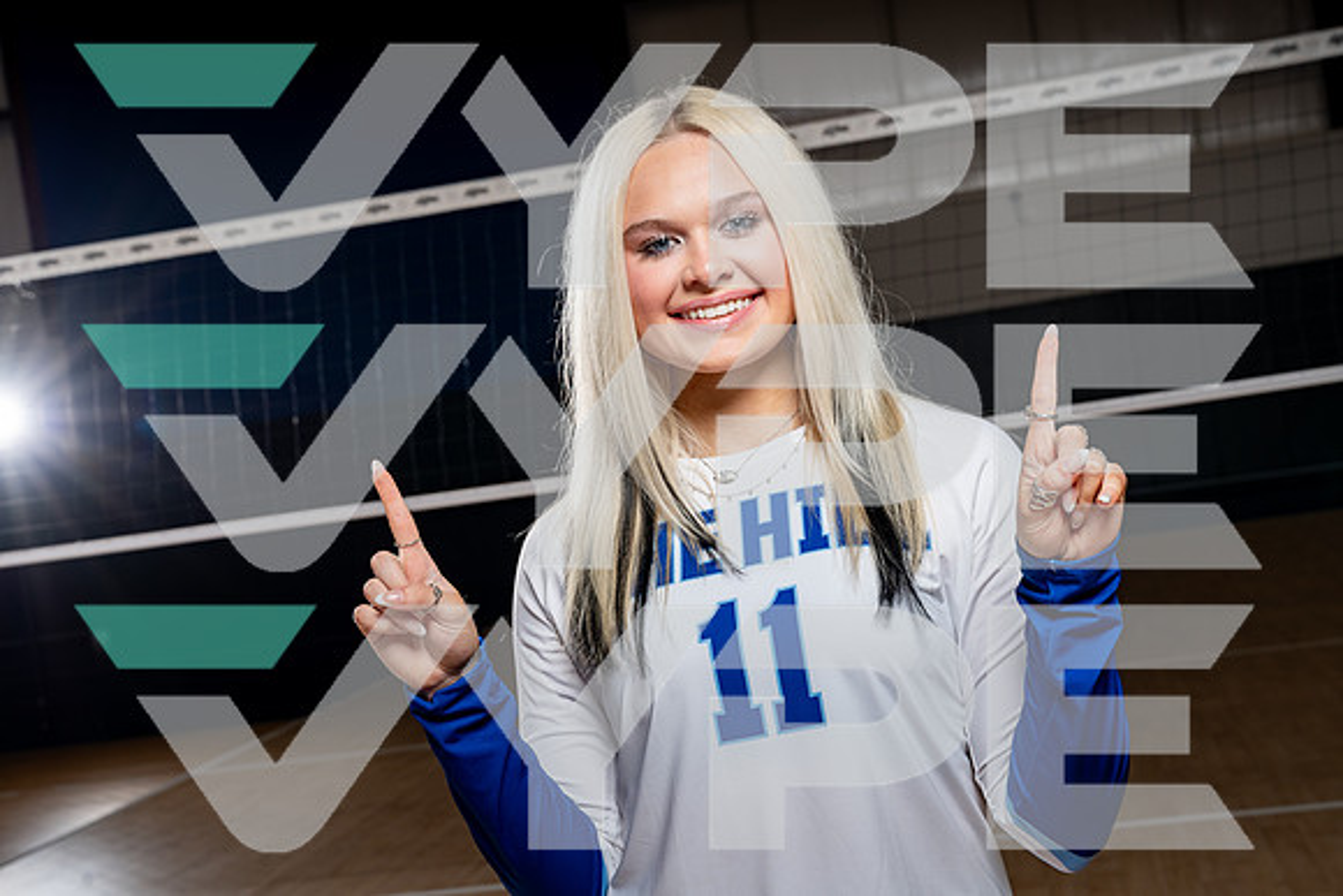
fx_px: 1828
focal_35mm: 49
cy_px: 448
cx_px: 672
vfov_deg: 27.5
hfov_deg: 40.3
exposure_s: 1/250
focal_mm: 49
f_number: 8
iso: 100
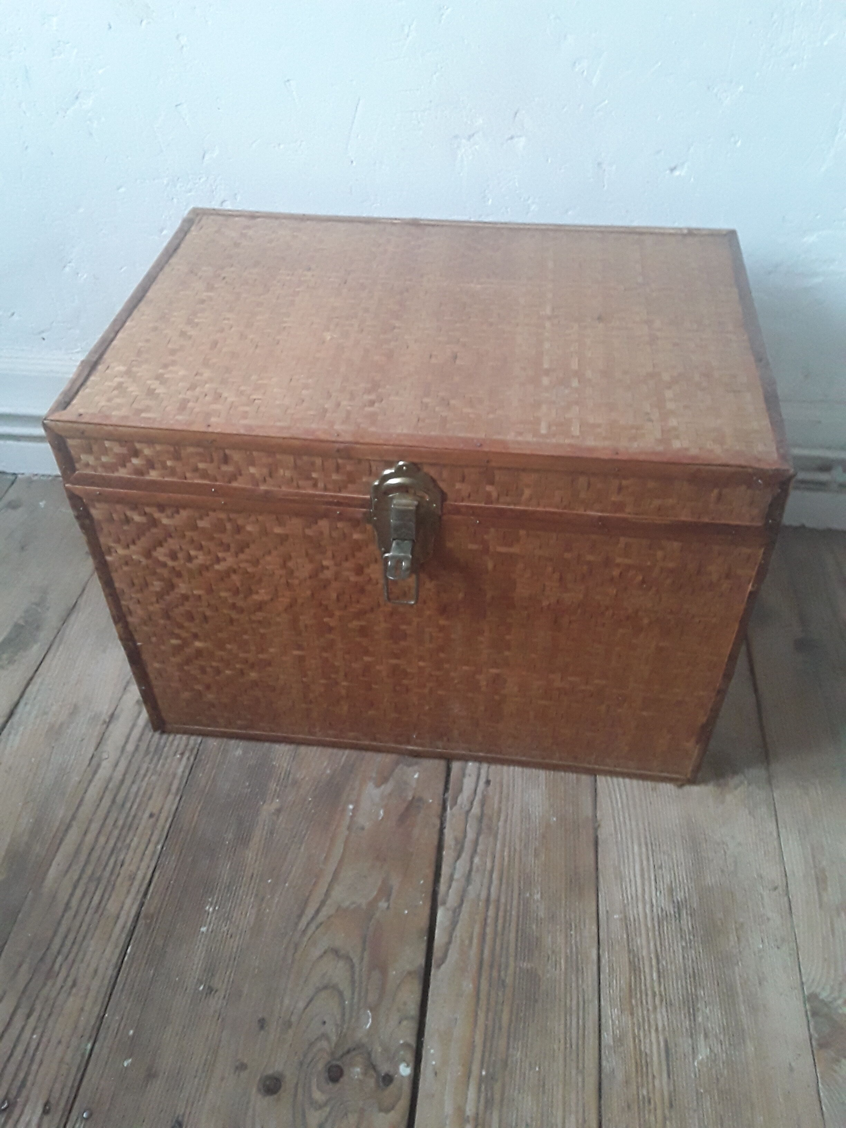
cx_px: 423
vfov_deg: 65.3
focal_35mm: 27
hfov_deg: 51.4
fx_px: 880
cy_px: 564
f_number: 1.9
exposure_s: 1/17
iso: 200
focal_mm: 2.91
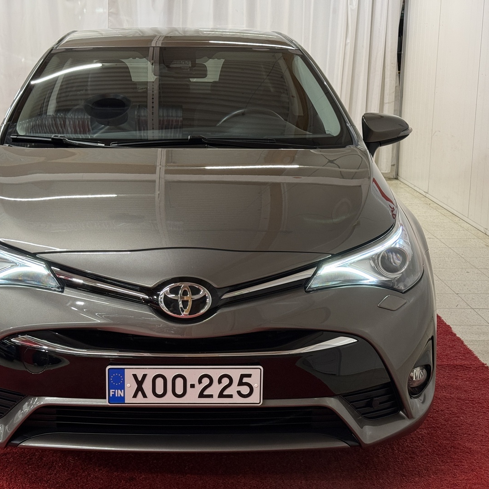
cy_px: 243
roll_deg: +0.0
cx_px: 178
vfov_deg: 30.0
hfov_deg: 29.9
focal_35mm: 57
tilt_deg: -11.5
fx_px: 911
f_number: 1.78
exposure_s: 1/67
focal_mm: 6.76
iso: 100
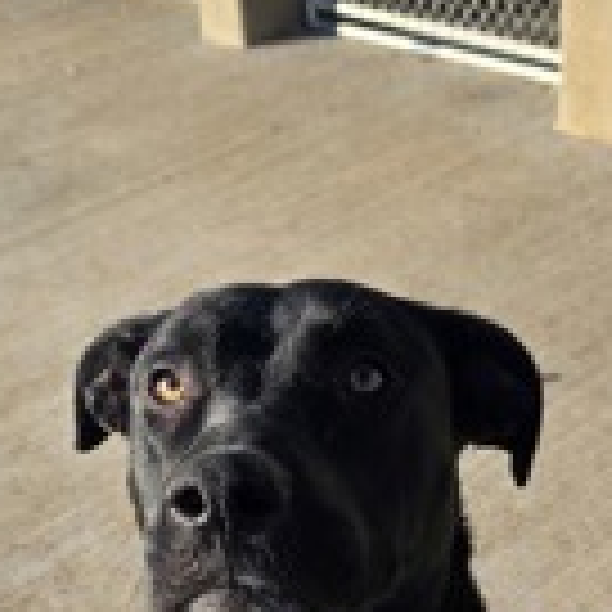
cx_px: 326
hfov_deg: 27.3
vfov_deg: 26.9
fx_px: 1260
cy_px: 464
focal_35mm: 63
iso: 80
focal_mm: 6.3
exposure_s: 1/2410
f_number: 1.7
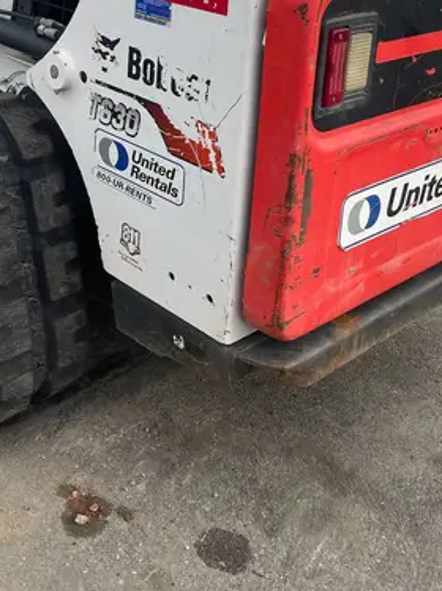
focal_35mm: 51
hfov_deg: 28.2
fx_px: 869
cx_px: 120
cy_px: 55
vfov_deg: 35.2
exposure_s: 1/2564
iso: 50
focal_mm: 4.2
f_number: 1.6
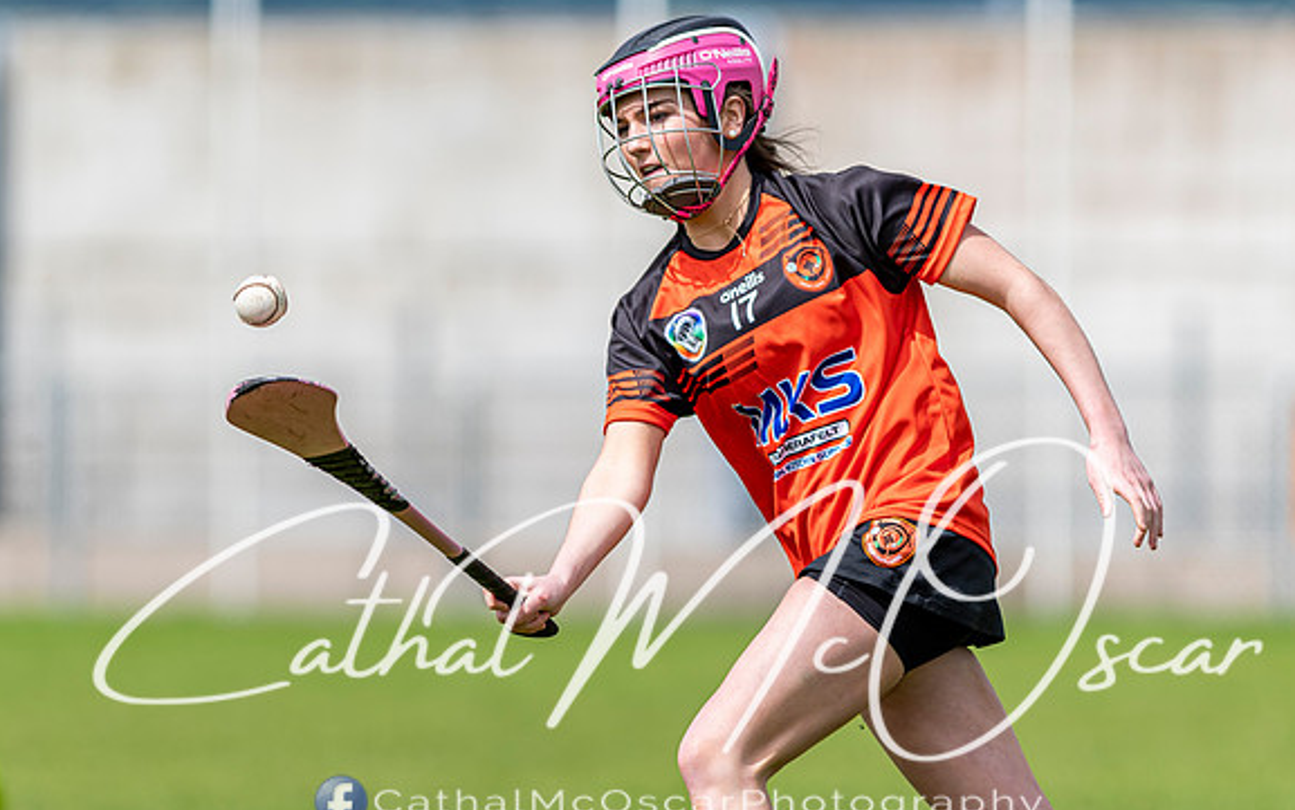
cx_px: 497
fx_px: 20158
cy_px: 382
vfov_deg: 2.3
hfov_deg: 3.7
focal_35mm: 571
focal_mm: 300
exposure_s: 1/2000
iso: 100
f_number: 2.8
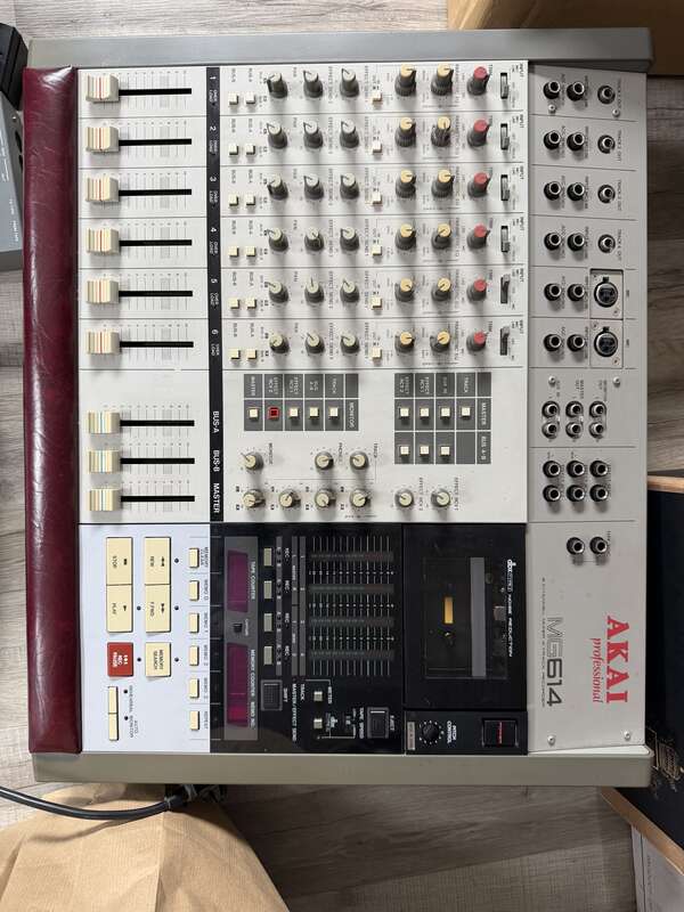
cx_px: 342
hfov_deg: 56.8
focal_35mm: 24
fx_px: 632
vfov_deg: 71.6
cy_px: 456
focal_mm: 6.76
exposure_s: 1/108
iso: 200
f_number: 1.78
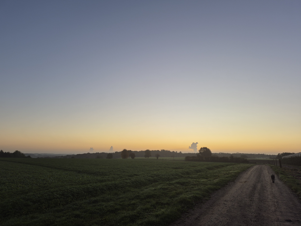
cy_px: 113
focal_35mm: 23
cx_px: 150
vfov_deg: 58.9
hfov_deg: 73.9
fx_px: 200
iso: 32
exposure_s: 1/180
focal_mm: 5.4
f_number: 1.8
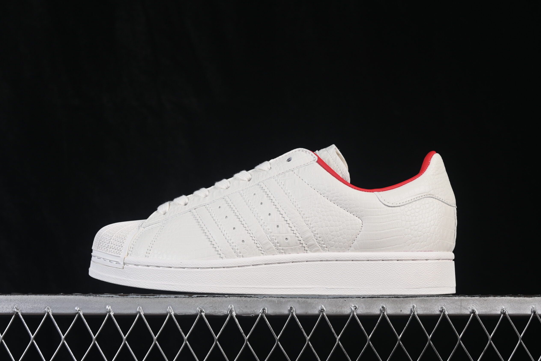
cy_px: 181
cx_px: 274
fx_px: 1142
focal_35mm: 76
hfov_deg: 26.7
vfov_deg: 17.9
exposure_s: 1/80
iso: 160
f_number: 8
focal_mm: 50
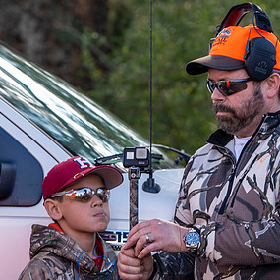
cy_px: 180
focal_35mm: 216
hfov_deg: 8.1
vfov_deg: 8.1
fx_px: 1977
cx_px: 196
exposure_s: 1/250
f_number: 5
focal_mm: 125
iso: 200
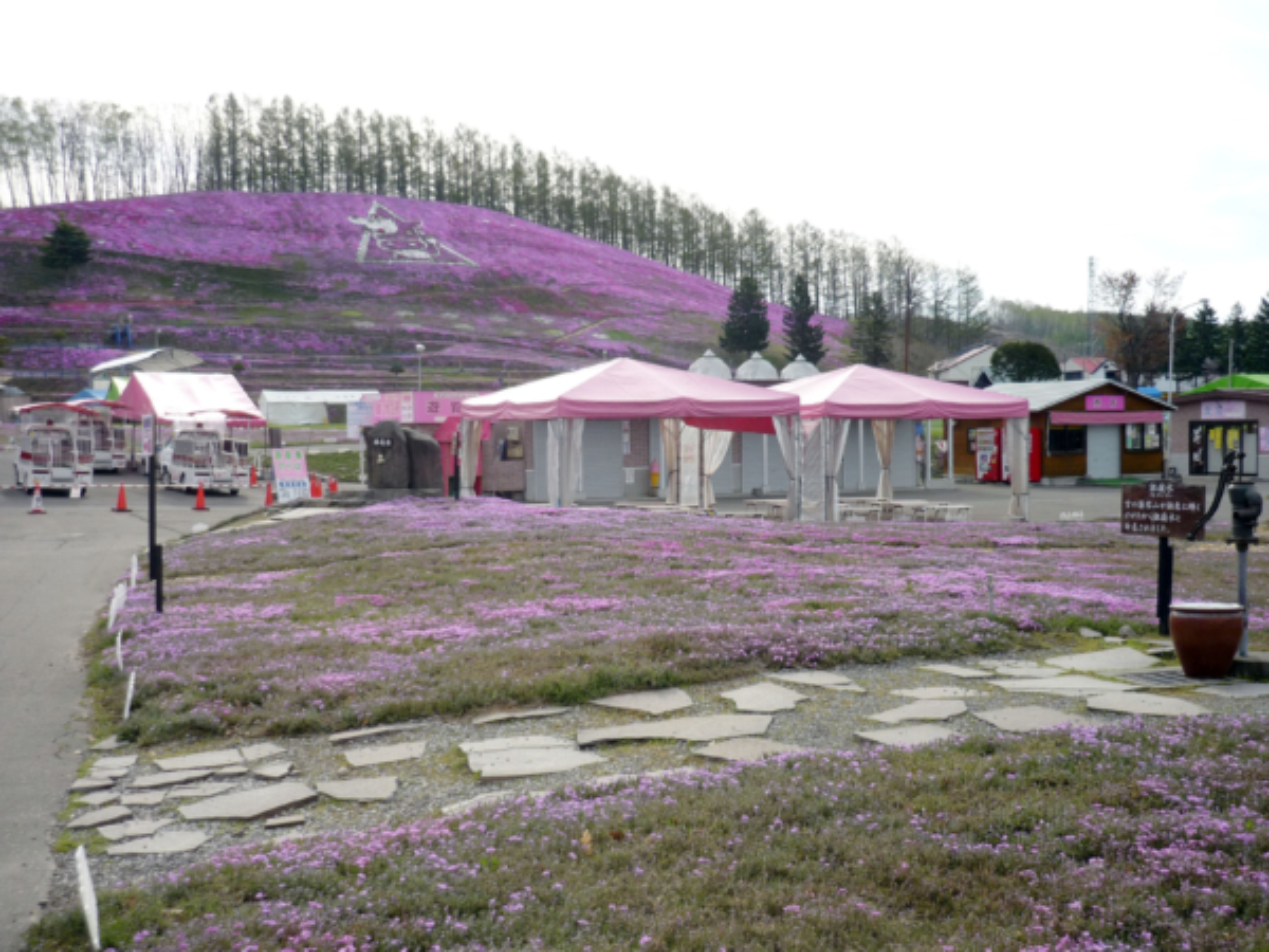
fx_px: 1503
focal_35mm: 41
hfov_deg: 45.8
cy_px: 476
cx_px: 634
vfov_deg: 35.1
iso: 100
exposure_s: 1/640
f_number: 3
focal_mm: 6.8
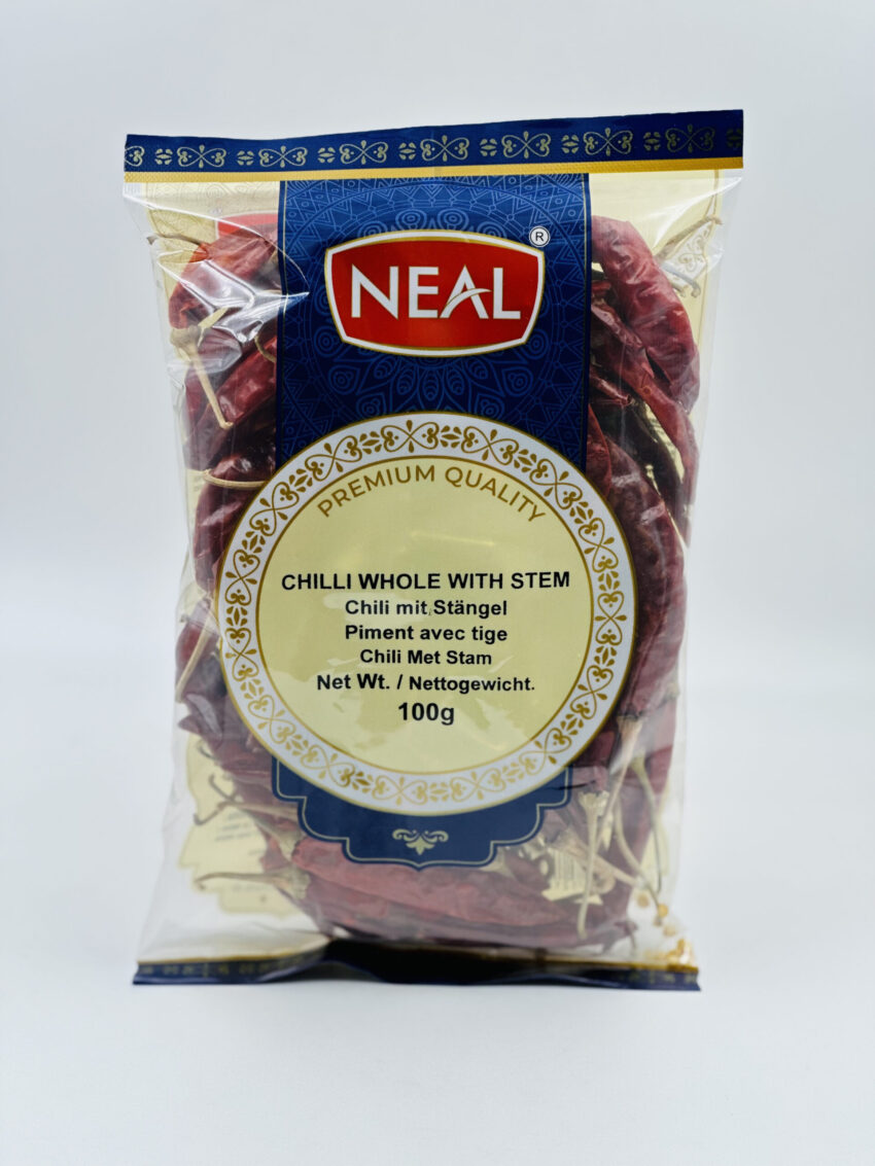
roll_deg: -0.8
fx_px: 2595
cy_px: 583
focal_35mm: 77
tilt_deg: -19.4
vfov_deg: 25.3
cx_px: 438
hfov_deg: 19.1
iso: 50
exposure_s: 1/100
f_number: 2.8
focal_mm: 9
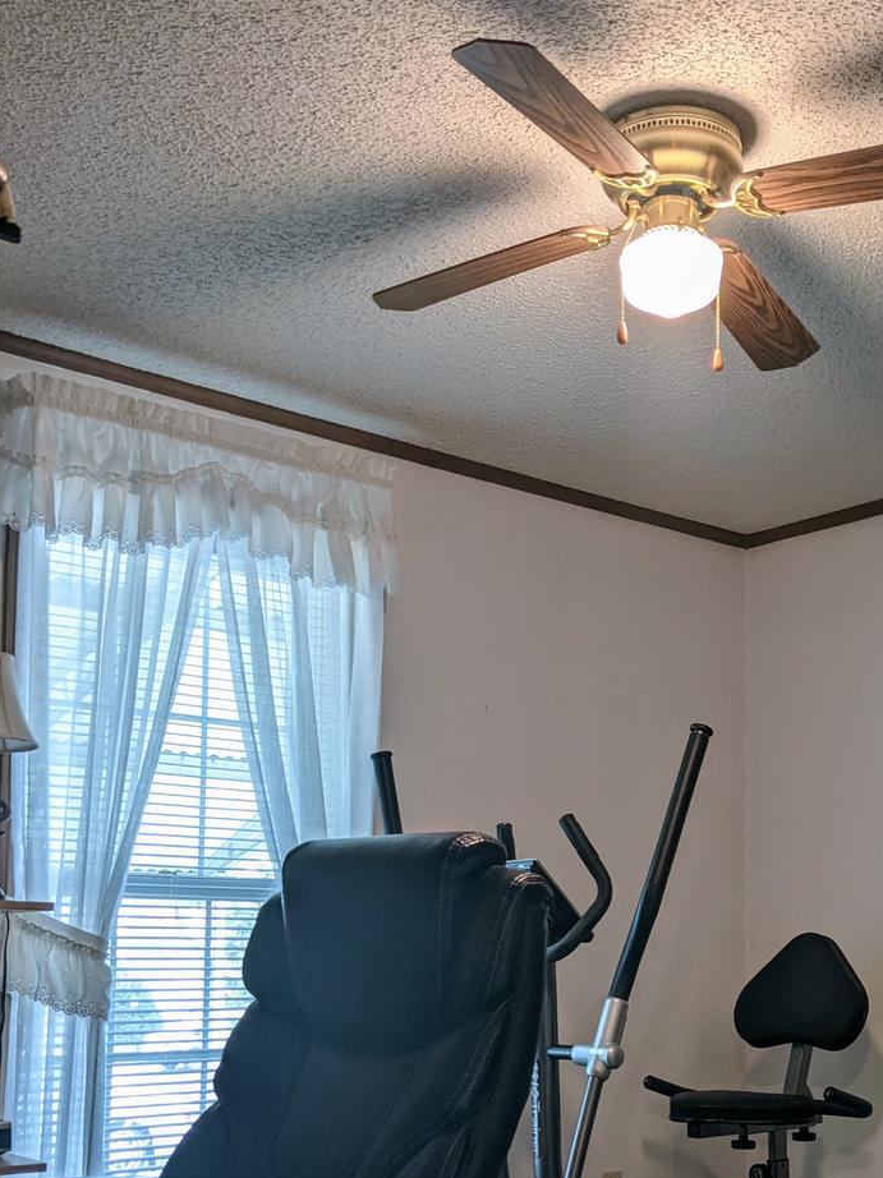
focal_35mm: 45
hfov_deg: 31.8
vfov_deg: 41.3
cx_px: 608
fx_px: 1531
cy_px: 818
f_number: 1.73
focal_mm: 4.38
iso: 51
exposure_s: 1/24
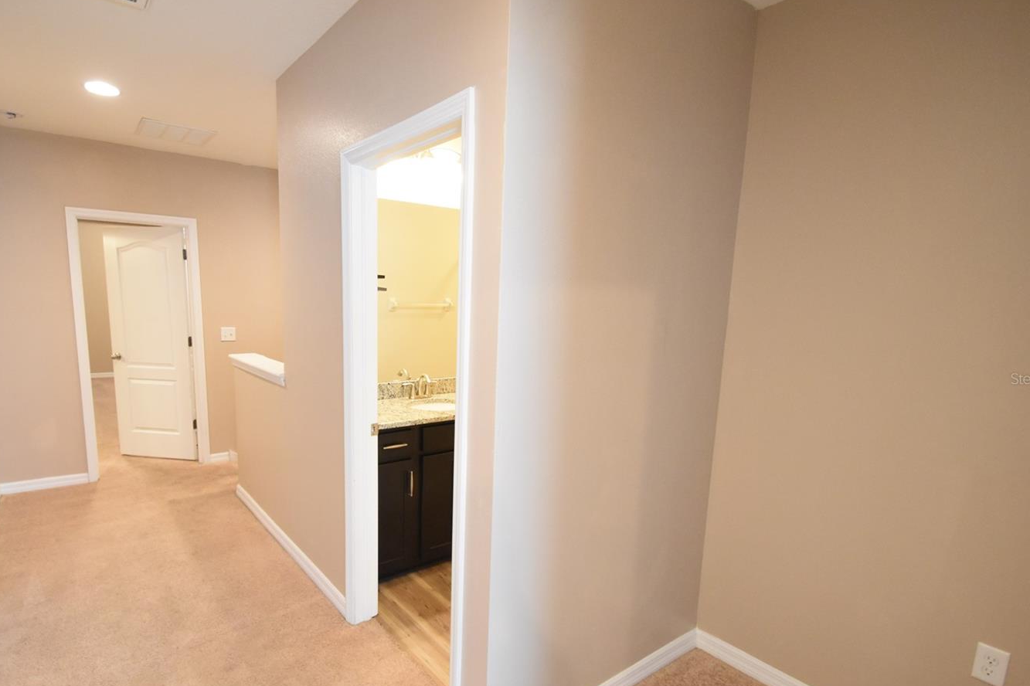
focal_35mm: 18
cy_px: 379
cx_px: 461
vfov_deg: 67.2
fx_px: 515
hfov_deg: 89.7
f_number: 3.5
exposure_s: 1/60
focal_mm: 10
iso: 2500
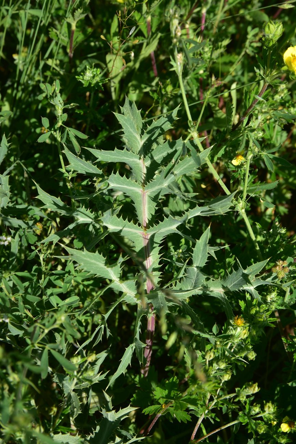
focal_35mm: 50
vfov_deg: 39.6
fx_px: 616
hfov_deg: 27.0
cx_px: 148
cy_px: 222
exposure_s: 1/125
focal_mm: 50
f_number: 14
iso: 160
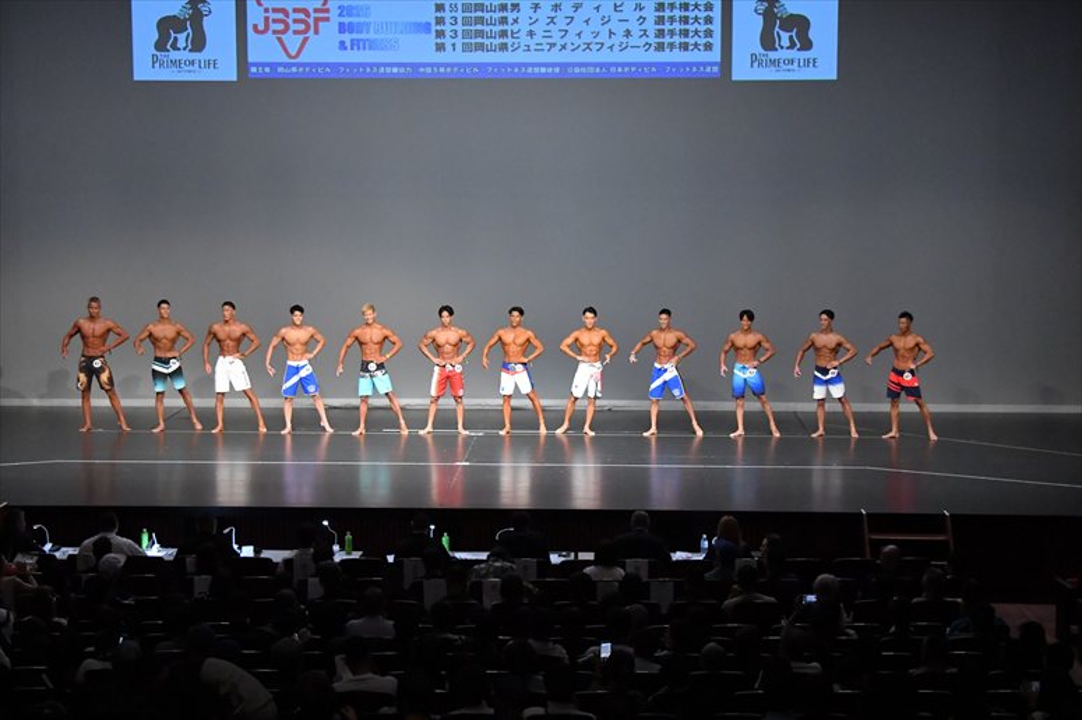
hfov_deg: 28.1
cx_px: 541
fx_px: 2163
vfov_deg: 18.9
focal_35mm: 72
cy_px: 360
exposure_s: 1/400
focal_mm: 48
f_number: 5.6
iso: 8000
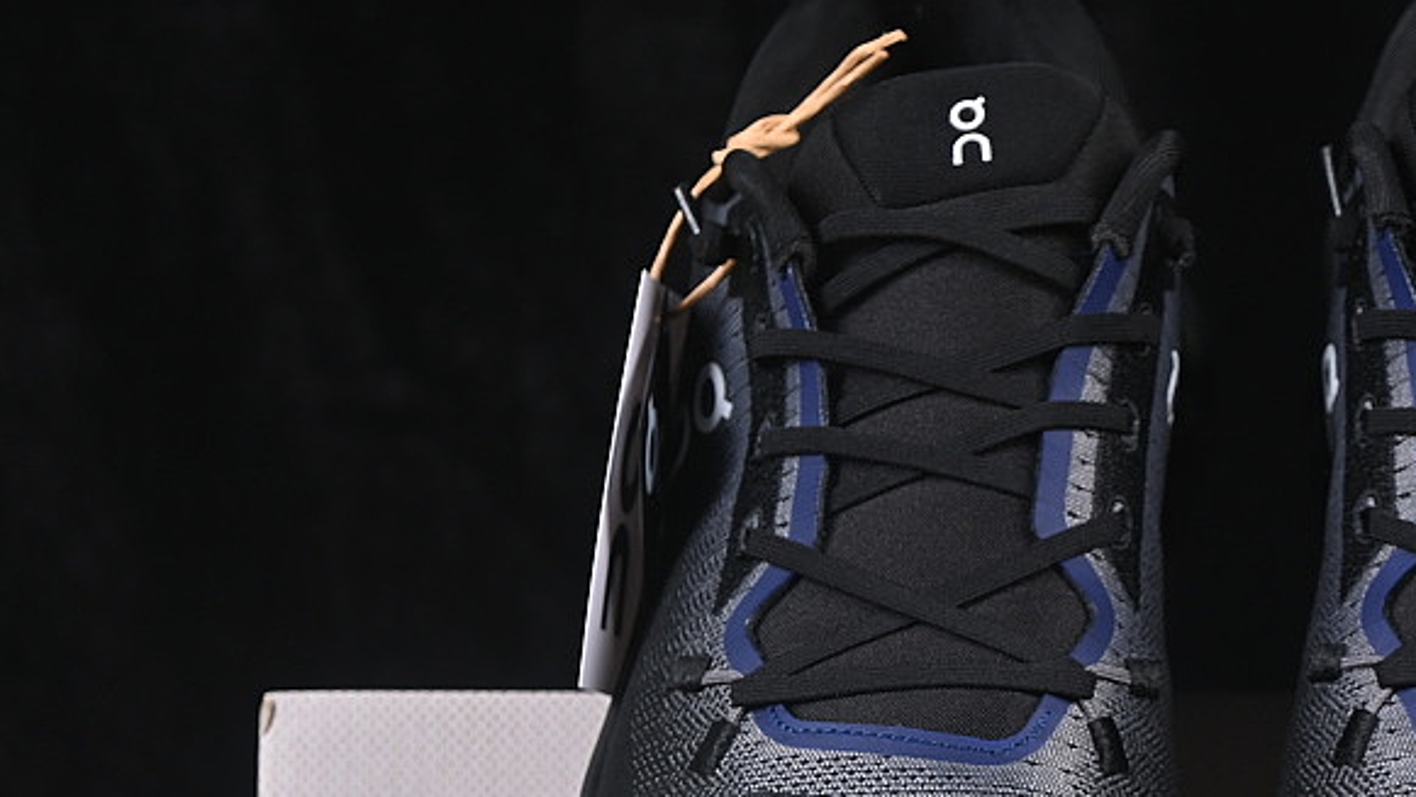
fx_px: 5483
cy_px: 743
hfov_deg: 14.6
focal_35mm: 146
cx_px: 1238
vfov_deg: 8.3
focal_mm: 50
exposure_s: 1/60
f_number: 6.3
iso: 160
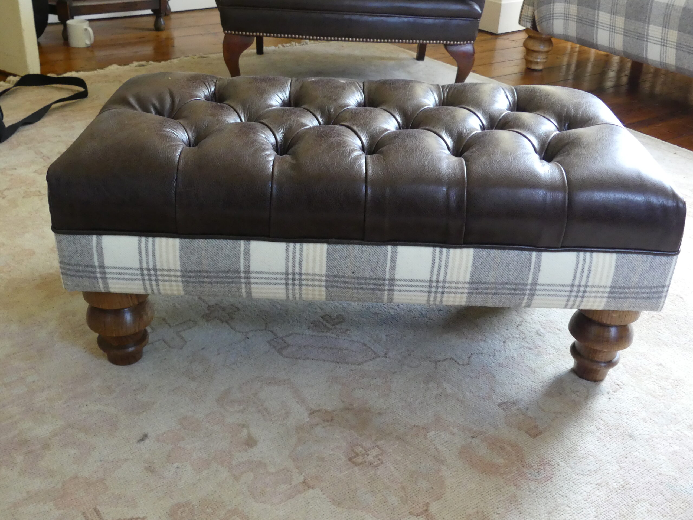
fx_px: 781
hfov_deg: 47.9
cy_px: 260
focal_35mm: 39
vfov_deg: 36.8
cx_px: 346
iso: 640
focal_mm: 7
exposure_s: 1/80
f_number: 2.8
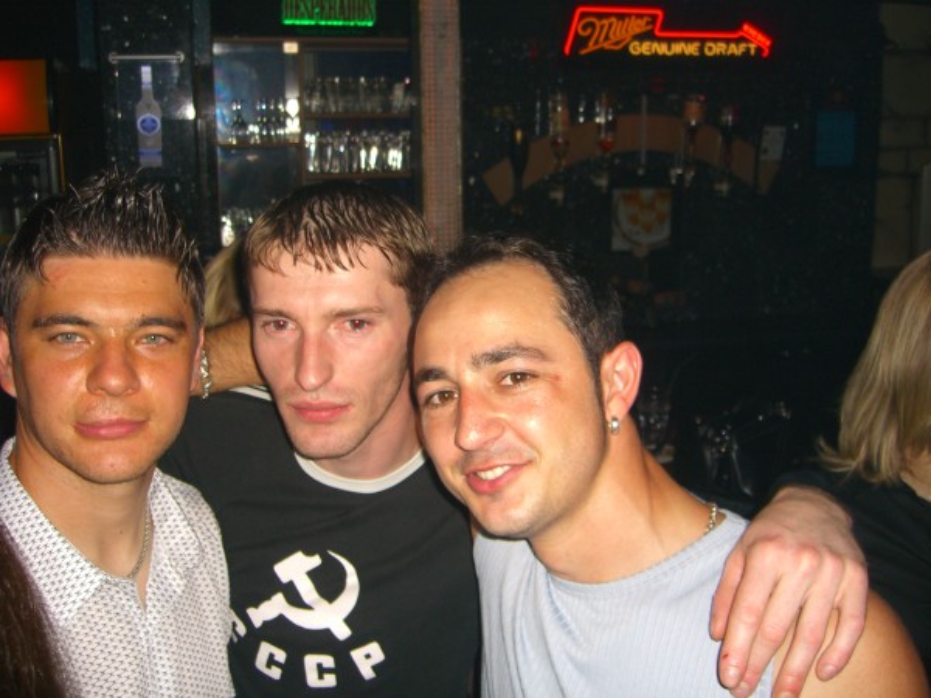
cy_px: 349
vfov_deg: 37.7
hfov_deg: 49.0
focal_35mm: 38
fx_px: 1022
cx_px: 466
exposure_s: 1/60
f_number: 2.8
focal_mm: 7.9
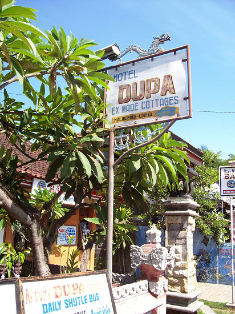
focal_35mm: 34
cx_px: 118
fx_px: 308
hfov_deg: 41.8
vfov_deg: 54.0
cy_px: 157
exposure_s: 1/596
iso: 80
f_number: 2.7
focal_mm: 5.6
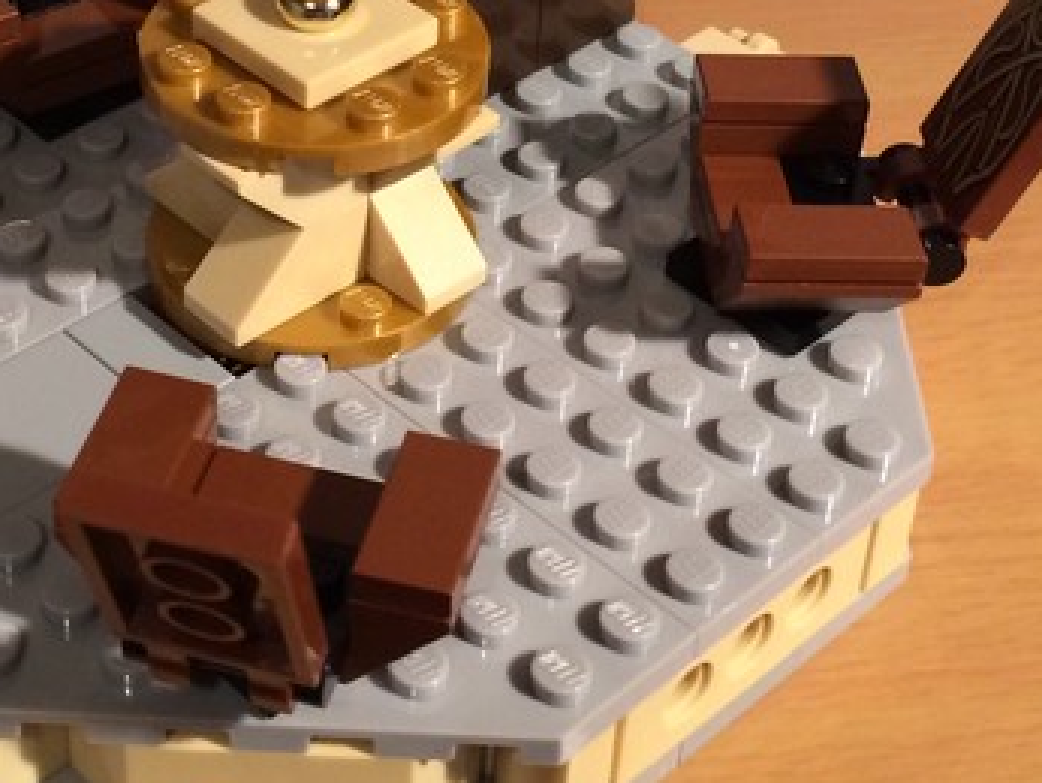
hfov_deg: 24.9
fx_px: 2350
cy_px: 98
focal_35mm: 78
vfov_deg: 18.6
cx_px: 340
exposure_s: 1/33
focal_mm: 4.12
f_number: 2.2
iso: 250
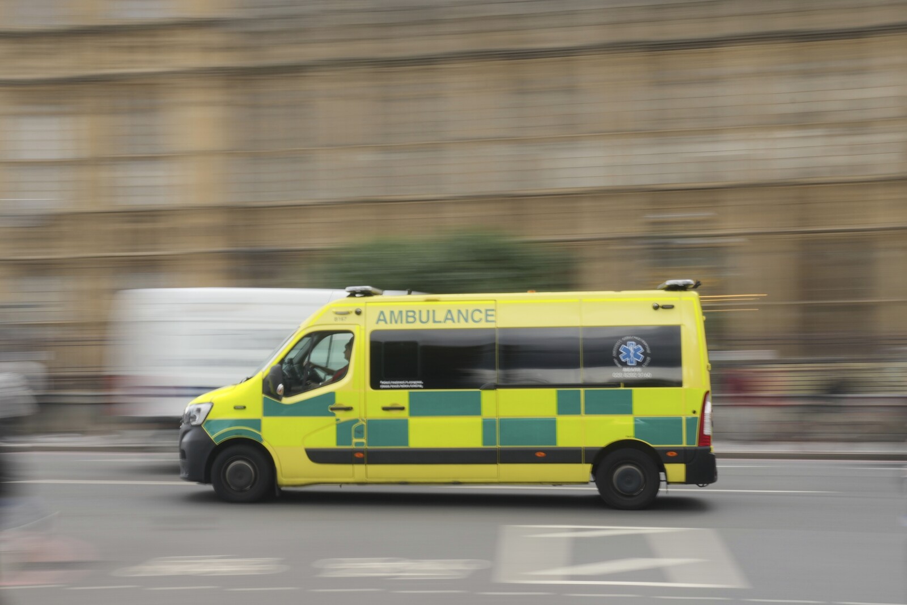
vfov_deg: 37.9
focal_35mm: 35
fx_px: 882
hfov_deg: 54.4
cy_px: 302
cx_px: 454
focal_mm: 35
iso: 100
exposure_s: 1/8
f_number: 22
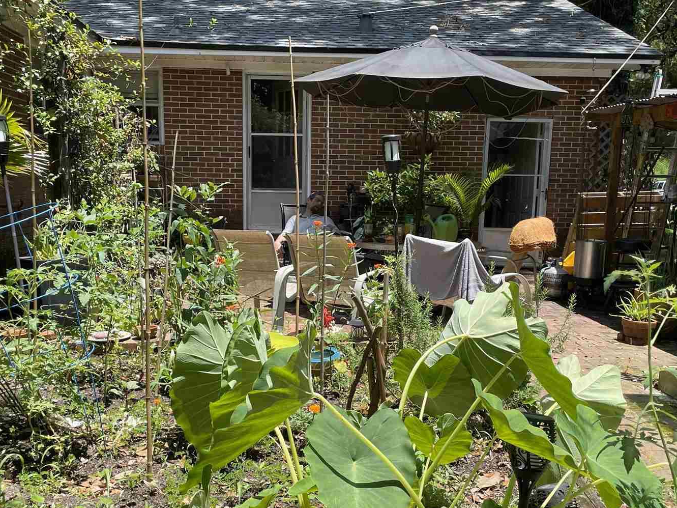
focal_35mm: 40
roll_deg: -1.0
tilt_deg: -12.3
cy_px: 333
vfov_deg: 35.6
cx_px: 323
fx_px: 782
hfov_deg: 46.8
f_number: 1.6
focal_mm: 4.2
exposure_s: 1/1135
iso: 32
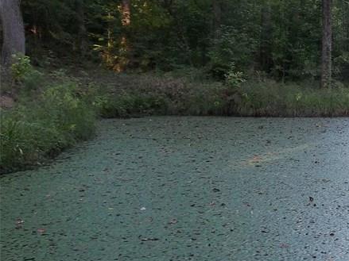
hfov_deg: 27.5
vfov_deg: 23.3
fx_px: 635
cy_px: 114
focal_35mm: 63
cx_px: 406
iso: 160
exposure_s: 1/50
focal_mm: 4.9
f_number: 3.5
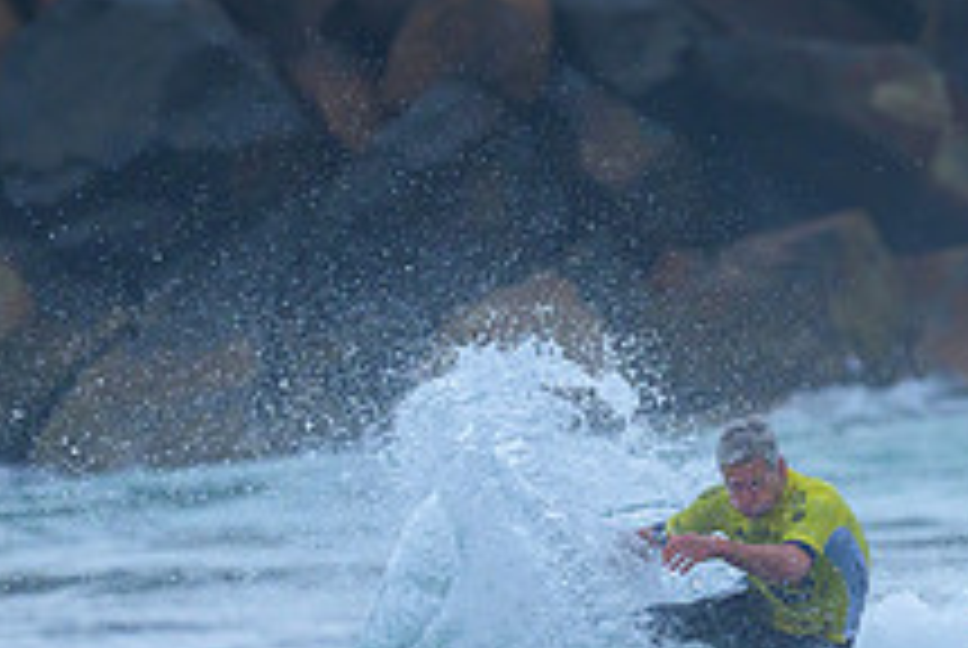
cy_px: 747
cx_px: 811
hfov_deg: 0.7
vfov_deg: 0.5
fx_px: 79753
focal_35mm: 2962
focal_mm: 800
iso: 560
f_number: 6.3
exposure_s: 1/2000
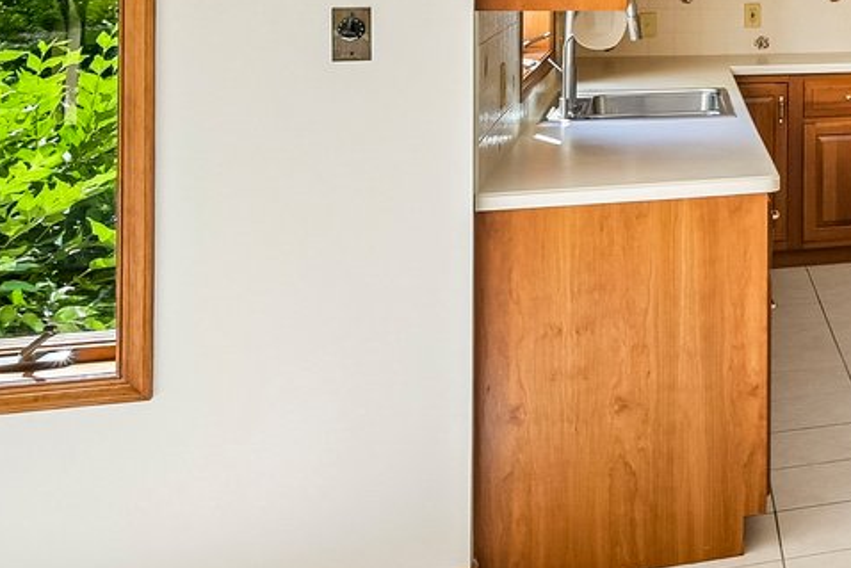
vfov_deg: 21.4
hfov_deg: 24.9
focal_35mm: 60
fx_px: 1419
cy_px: -63
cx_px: 1305
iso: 160
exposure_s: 1/15
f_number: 8
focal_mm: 14
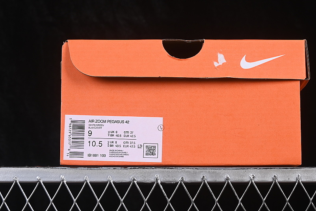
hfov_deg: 20.2
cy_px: 78
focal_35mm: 101
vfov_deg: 13.5
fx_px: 887
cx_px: 184
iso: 160
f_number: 8
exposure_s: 1/80
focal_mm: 50
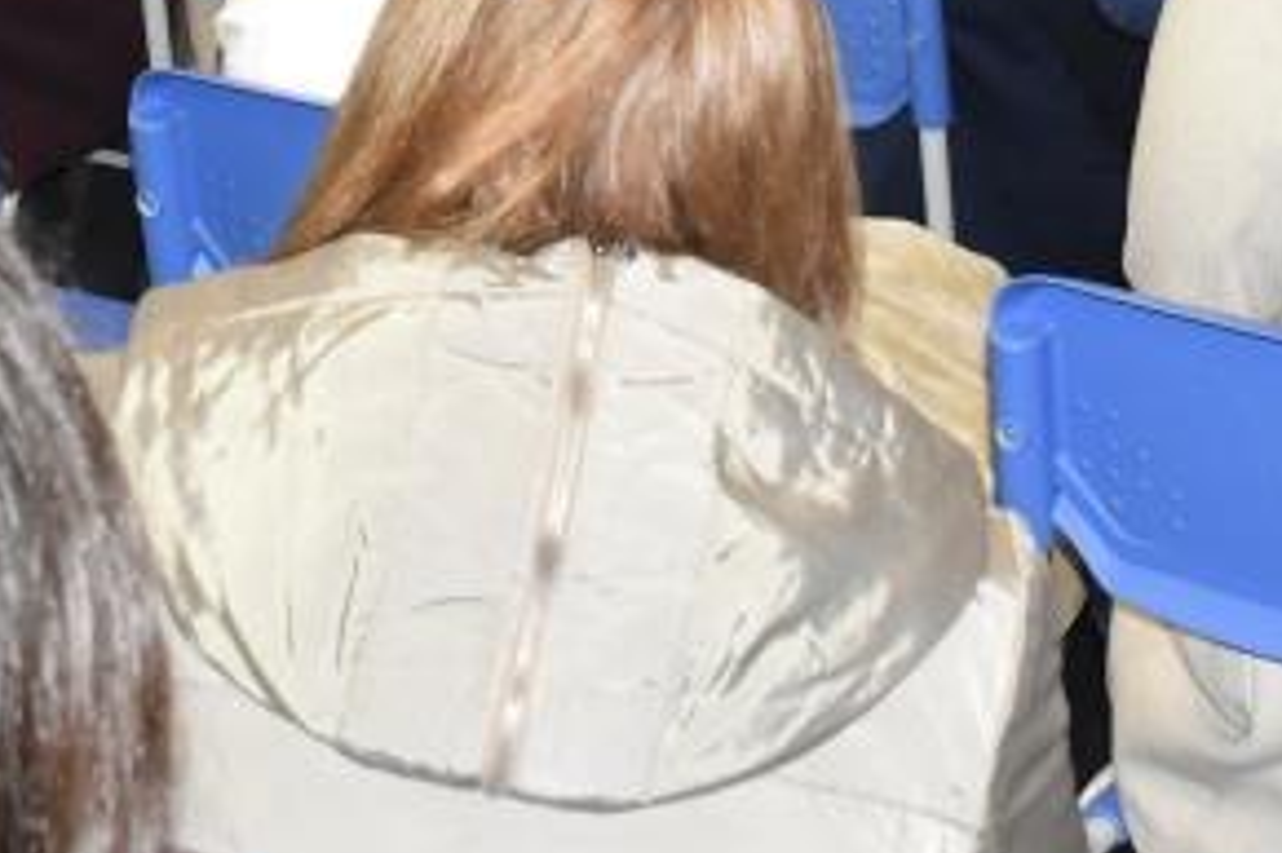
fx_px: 3772
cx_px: 411
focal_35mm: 106
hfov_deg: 19.2
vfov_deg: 12.0
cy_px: -608
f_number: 5.6
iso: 1600
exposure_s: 1/80
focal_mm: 20
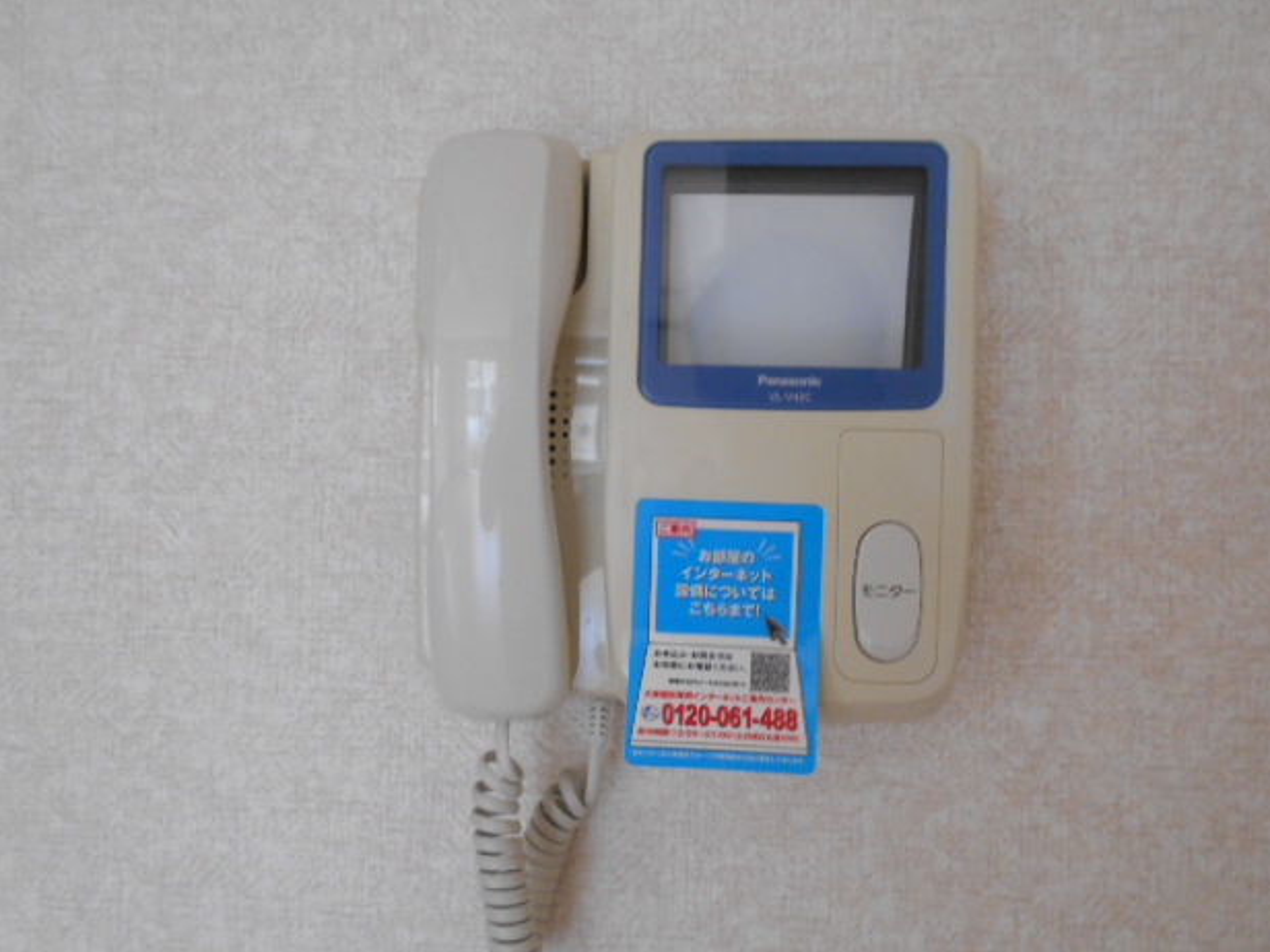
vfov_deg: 51.3
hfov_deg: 65.3
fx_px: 991
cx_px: 658
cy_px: 492
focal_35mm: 27
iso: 280
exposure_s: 1/30
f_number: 3.2
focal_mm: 4.6
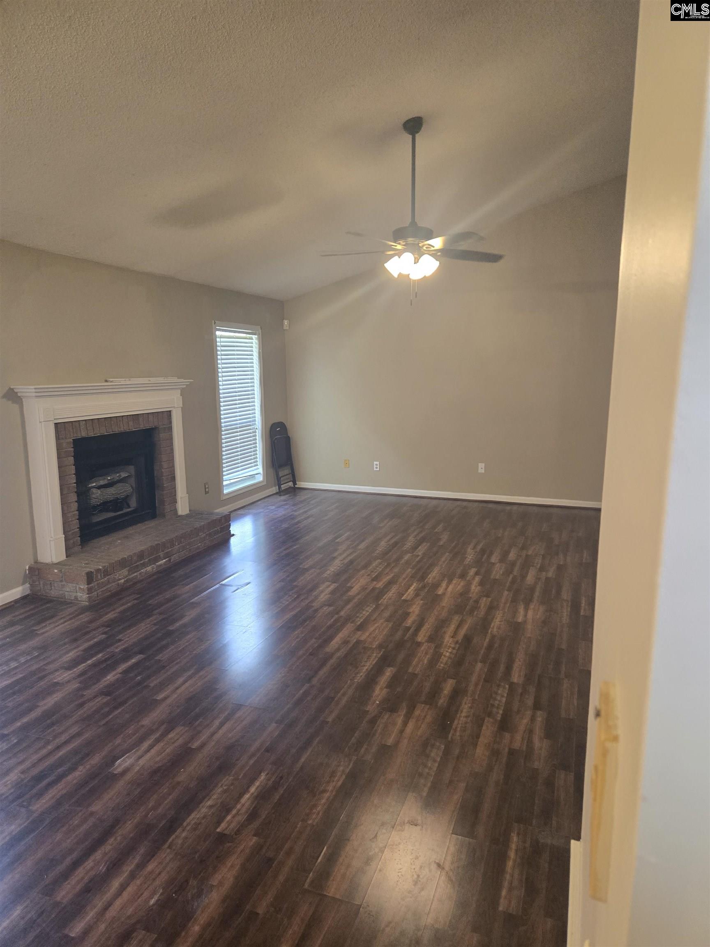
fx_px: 629
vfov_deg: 73.9
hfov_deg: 58.9
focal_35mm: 23
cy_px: 474
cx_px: 355
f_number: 1.8
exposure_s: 1/120
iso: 400
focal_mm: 5.4
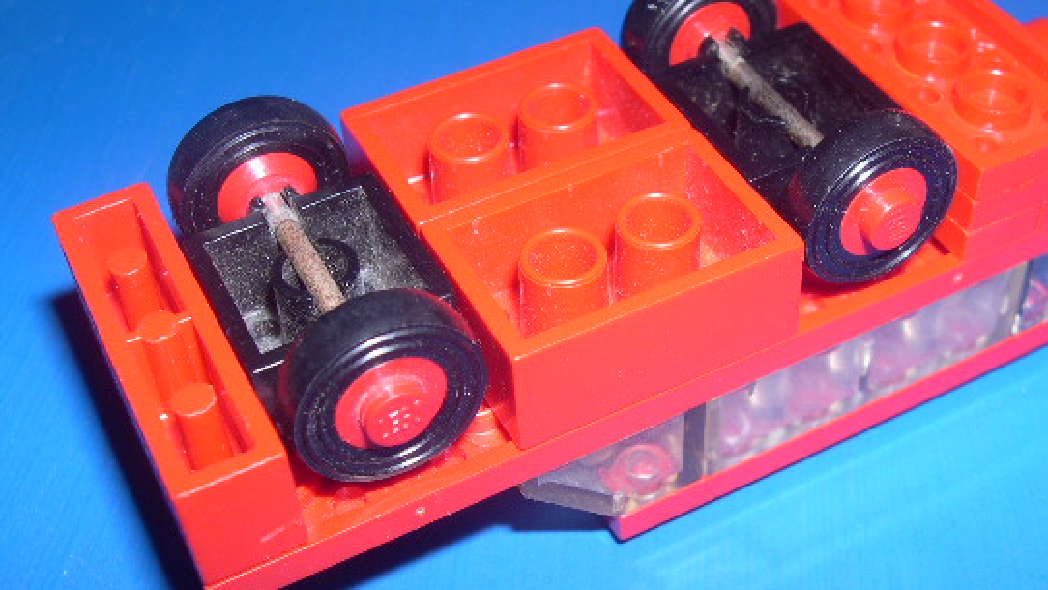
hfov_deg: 38.4
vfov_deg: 22.2
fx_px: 1501
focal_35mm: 54
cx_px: 601
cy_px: 292
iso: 100
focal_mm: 9
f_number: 8
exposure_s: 1/60
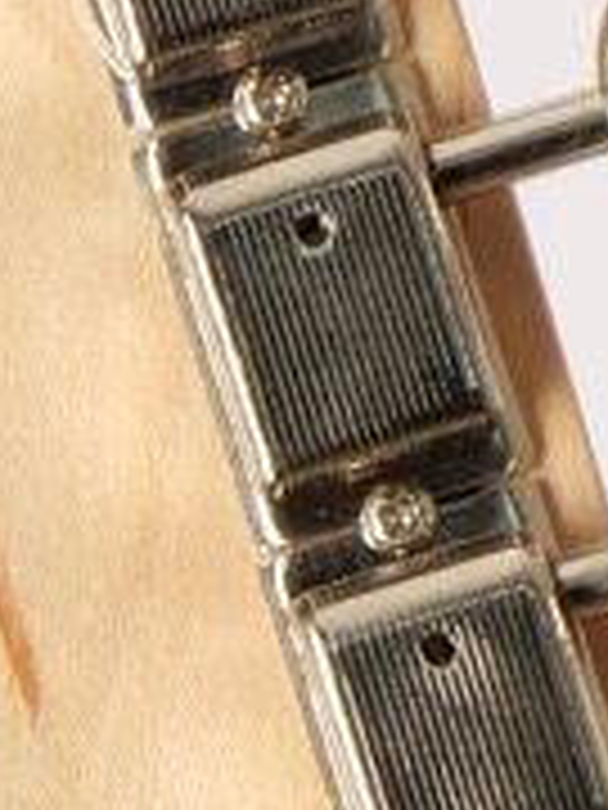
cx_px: 216
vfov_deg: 1.5
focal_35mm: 1294
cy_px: 1467
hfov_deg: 1.1
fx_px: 30304
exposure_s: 1/250
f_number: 7.1
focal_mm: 97
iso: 200
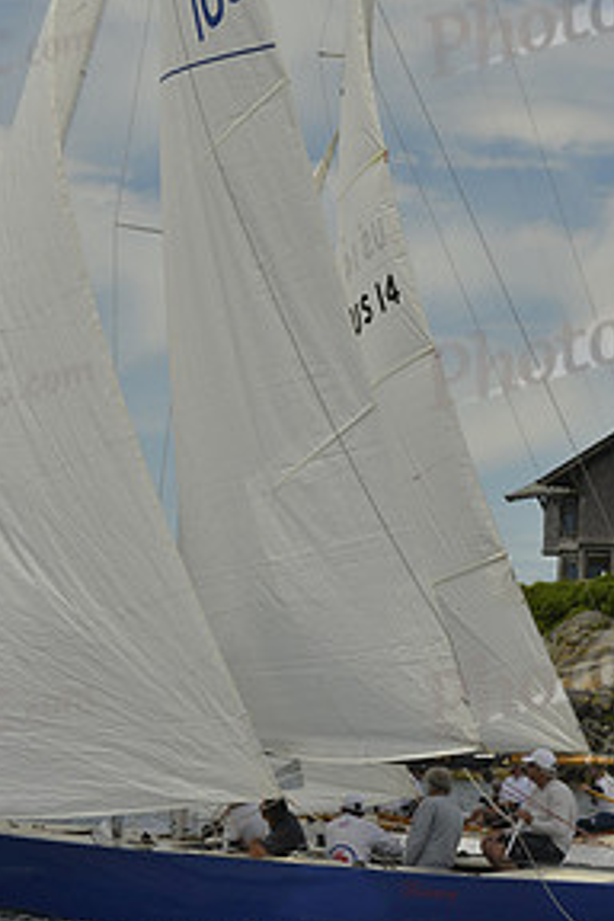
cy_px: 208
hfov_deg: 9.7
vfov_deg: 14.5
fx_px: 3607
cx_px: 261
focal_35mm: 141
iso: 280
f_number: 10
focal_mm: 70
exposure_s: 1/1600
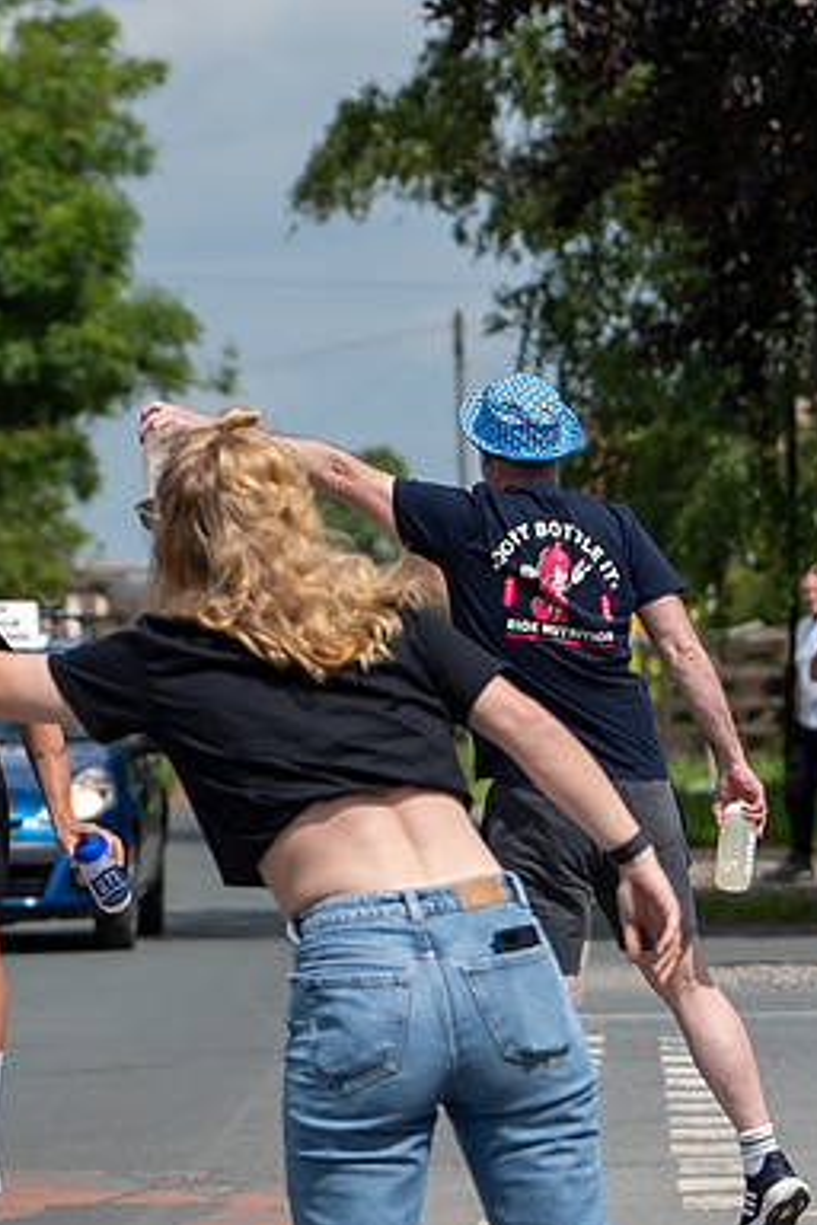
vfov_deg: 6.7
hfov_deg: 4.5
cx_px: -167
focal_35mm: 307
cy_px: 831
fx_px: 10450
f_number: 3.5
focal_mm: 91
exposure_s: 1/1250
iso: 100
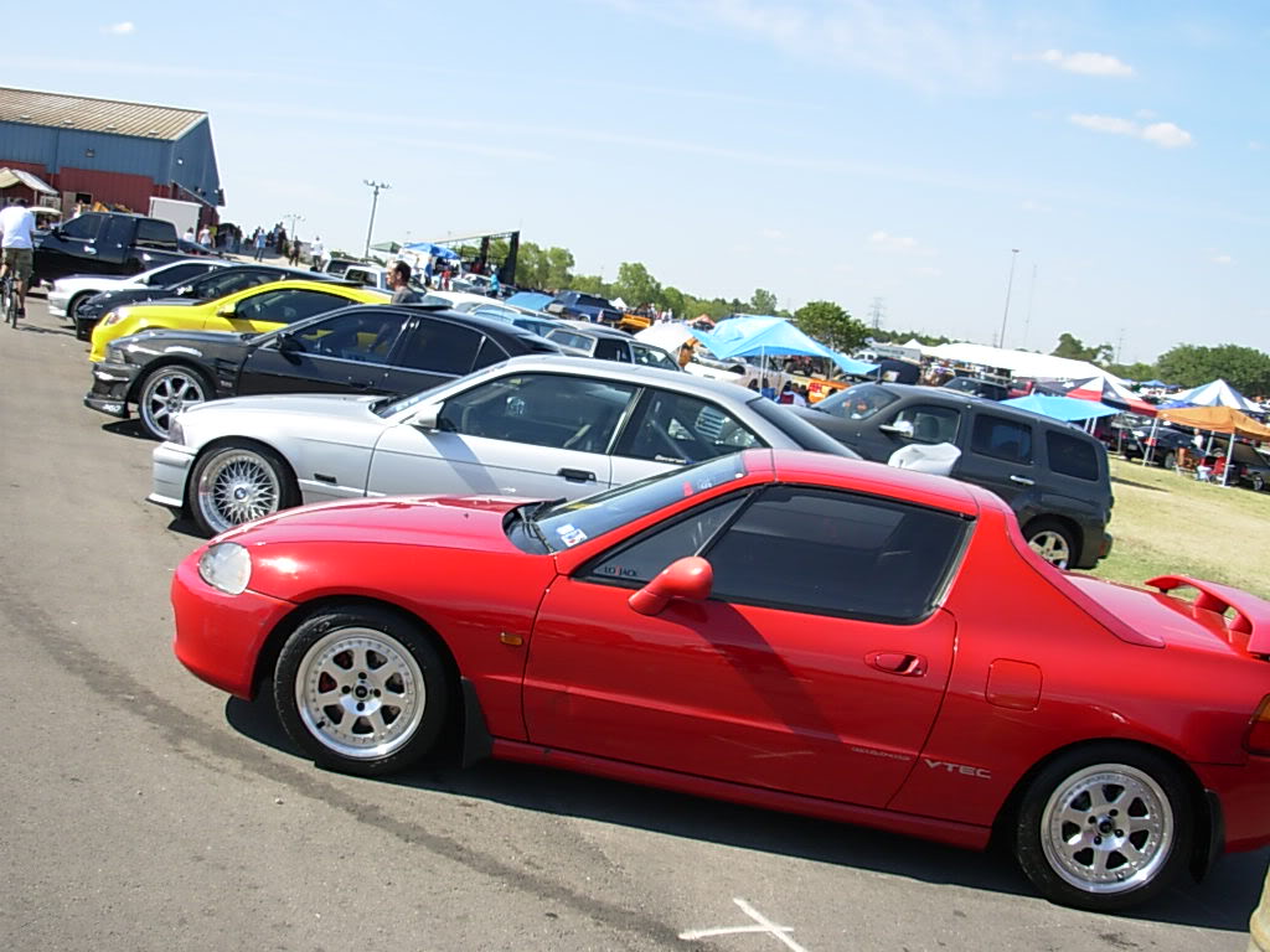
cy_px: 476
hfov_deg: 49.0
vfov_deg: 37.7
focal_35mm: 38
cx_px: 635
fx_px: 1394
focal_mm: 6.3
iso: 50
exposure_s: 1/704
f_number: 2.9
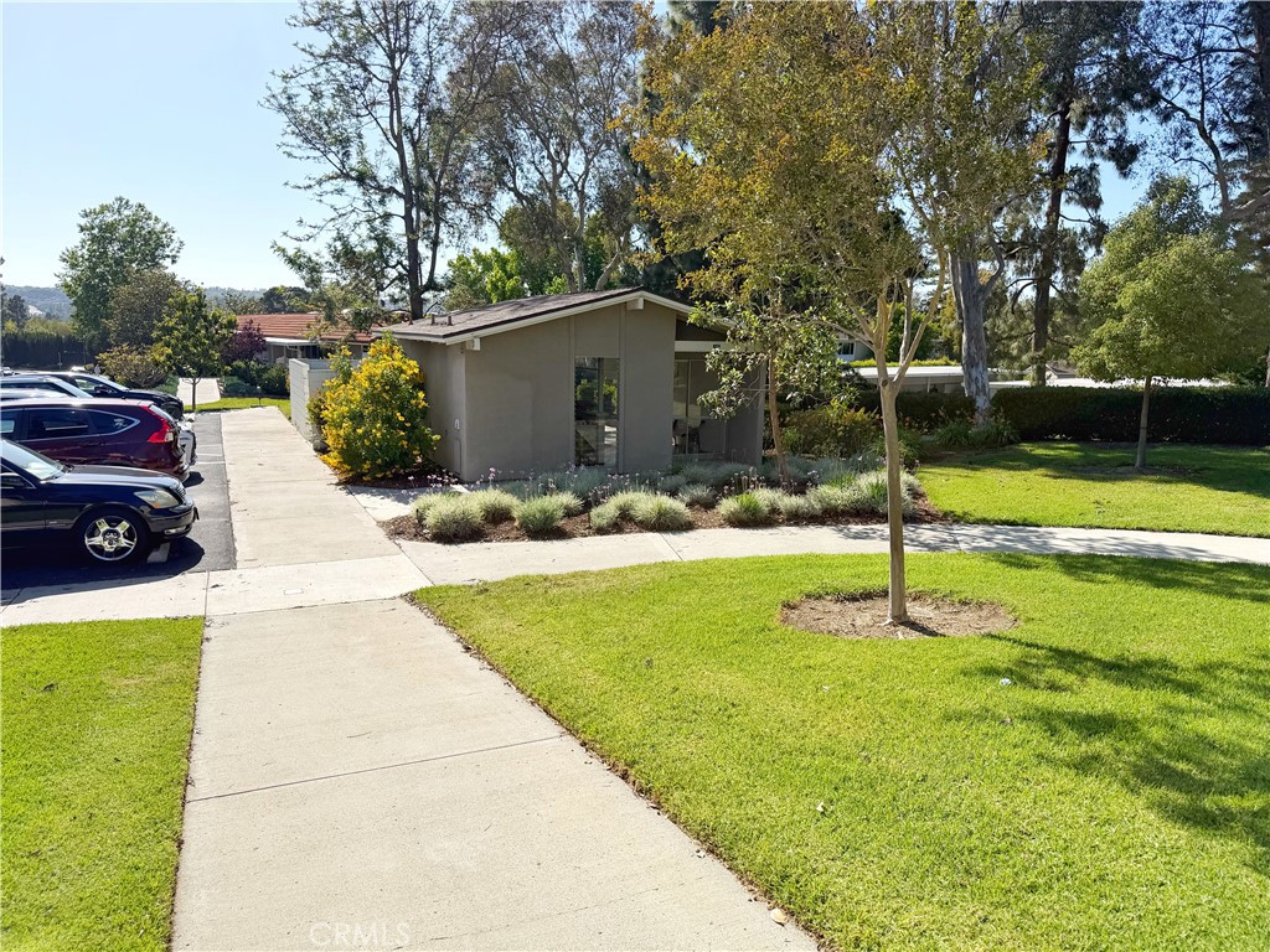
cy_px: 476
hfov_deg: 71.6
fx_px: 881
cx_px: 635
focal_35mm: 24
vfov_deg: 56.8
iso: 80
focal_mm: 6.76
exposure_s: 1/4975
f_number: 1.78
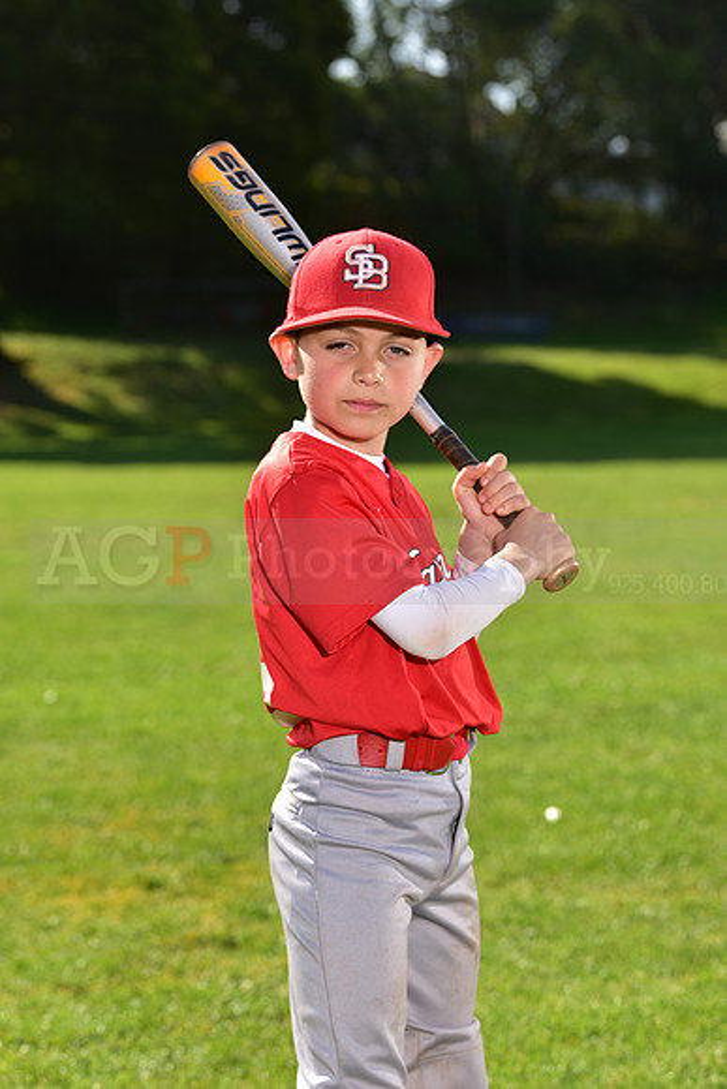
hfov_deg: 13.4
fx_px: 3088
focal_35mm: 102
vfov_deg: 20.0
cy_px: 544
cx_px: 364
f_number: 5.6
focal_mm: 102
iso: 80
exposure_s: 1/250
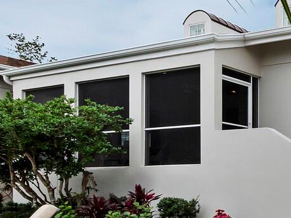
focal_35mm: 49
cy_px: 192
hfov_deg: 27.5
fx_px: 412
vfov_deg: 28.7
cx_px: 432
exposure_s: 1/80
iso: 400
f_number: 11
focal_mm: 7
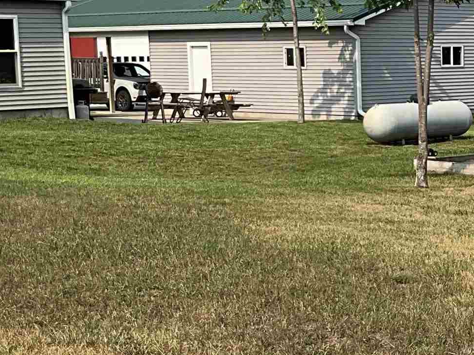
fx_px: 1260
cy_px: 219
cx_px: 516
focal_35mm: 92
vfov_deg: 16.0
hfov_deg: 20.4
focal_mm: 3
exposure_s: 1/1786
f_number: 1.8
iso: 25
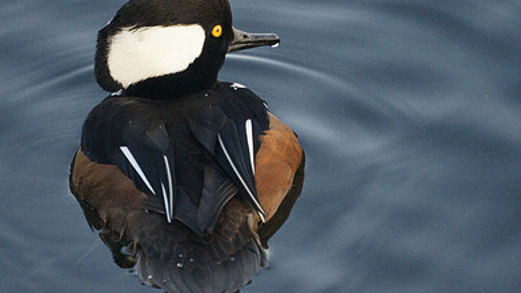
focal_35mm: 1167
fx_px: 16123
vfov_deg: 1.0
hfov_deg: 1.9
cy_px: 102
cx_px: 208
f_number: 8
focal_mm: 500
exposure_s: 1/500
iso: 1600
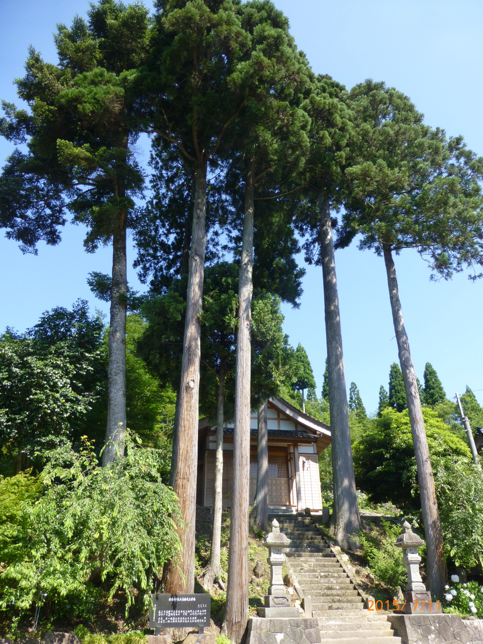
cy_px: 322
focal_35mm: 24
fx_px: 446
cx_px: 242
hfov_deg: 56.8
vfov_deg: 71.6
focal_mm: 4.3
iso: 100
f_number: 4
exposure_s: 1/250
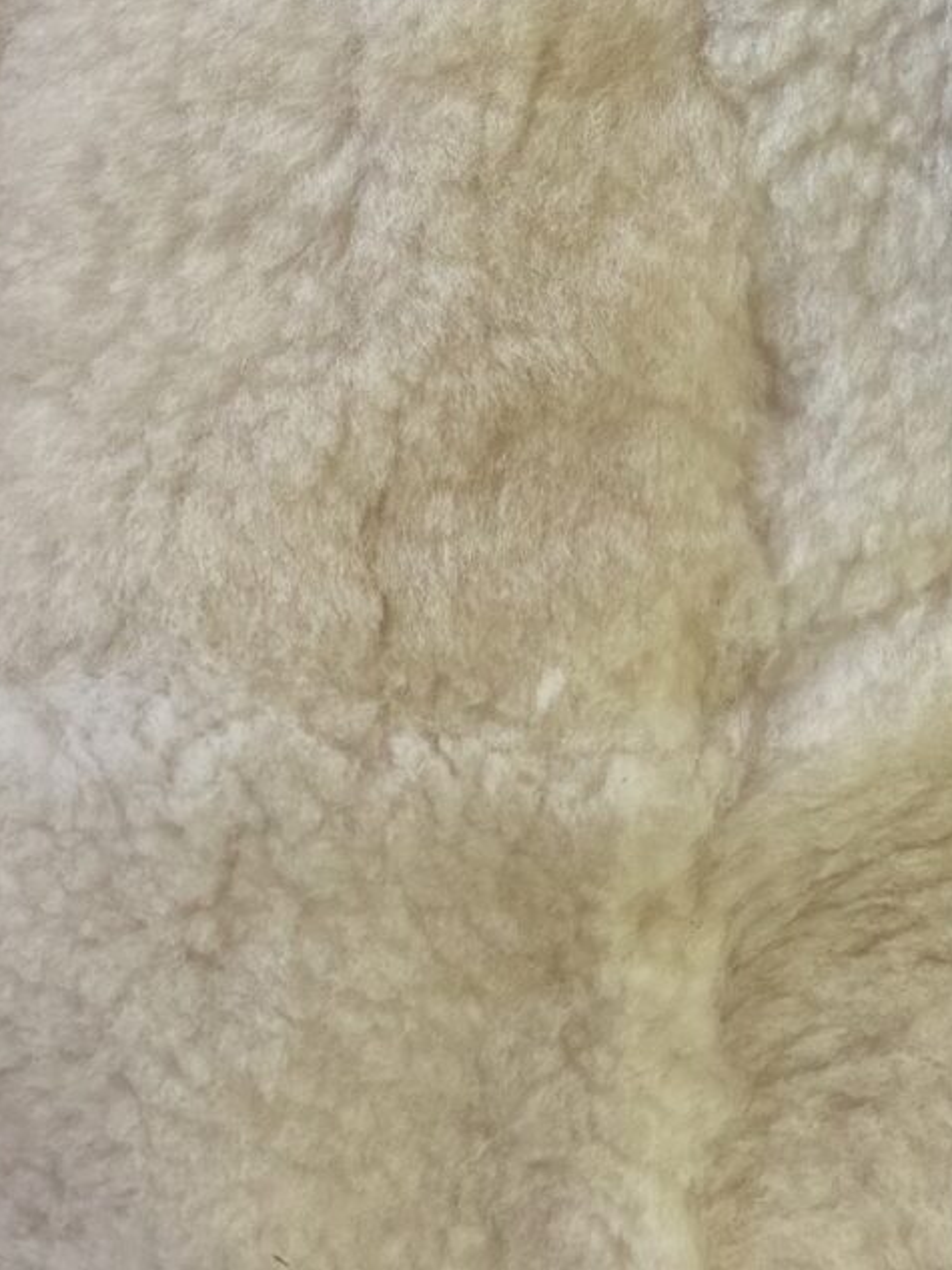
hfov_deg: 14.1
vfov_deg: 18.1
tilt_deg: -83.5
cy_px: -106
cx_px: 623
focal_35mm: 105
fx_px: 3853
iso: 40
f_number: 1.6
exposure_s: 1/248
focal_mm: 5.96
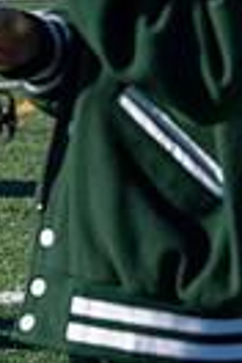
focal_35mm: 307
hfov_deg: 4.4
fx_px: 3095
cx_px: -322
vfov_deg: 6.7
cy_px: -29
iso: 250
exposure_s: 1/2000
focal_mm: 70
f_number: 5
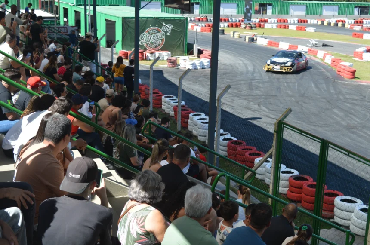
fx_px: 539
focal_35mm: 52
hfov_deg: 37.9
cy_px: 122
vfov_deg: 25.7
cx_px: 185
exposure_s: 1/160
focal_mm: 35
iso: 100
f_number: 6.3
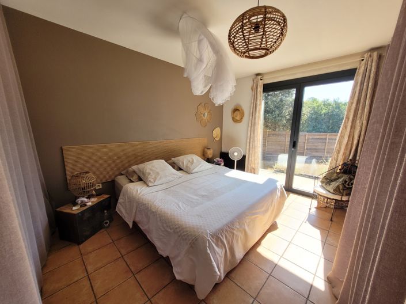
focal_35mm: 13
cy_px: 152
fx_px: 152
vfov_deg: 89.9
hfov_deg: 106.2
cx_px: 203
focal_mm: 1.74
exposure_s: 1/189
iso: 40
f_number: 2.2
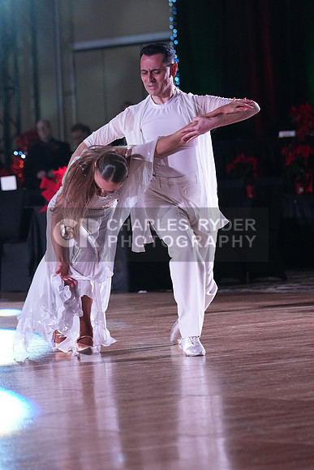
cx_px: 157
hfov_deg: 7.3
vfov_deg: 11.0
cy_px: 235
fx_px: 2445
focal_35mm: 187
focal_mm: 187
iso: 8000
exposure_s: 1/400
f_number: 5.6
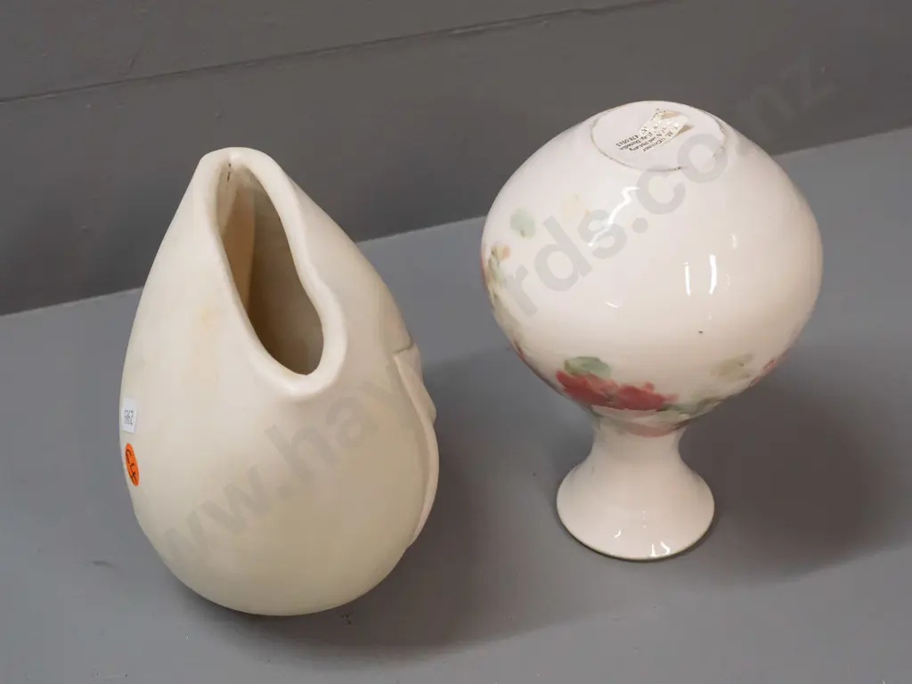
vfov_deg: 30.3
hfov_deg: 39.7
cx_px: 456
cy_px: 342
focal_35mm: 48
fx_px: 1265
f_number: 5.6
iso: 3200
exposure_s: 1/250
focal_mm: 24
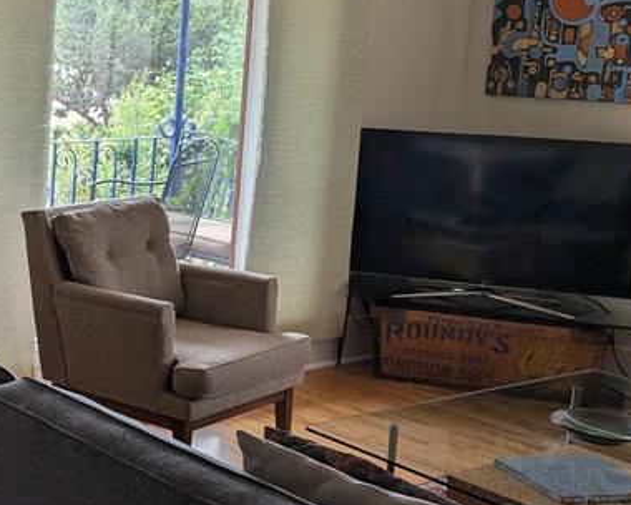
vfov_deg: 24.2
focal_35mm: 63
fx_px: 1177
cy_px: 204
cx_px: -146
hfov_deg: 26.4
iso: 23
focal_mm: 6.9
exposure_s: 1/184
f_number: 1.68
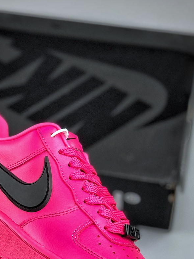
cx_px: 51
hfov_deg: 14.0
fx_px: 785
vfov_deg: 18.5
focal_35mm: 105
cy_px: 209
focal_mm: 6.6
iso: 25
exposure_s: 1/33
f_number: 2.8
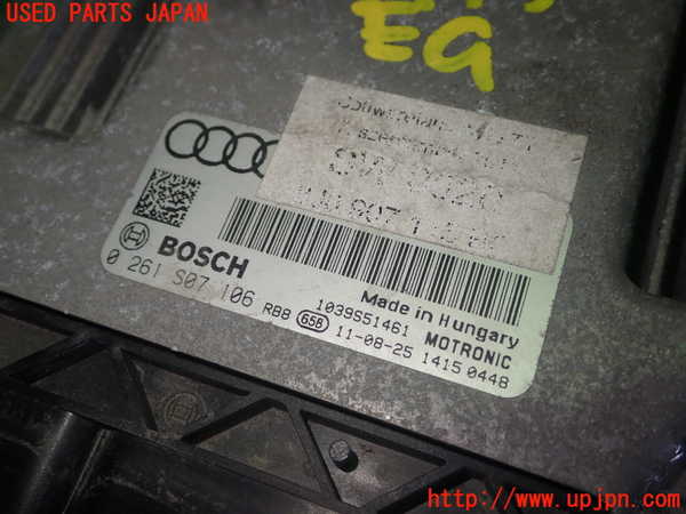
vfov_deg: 39.7
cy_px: 257
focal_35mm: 36
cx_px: 343
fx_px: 713
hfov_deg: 51.4
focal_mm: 6.37
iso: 125
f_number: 2.5
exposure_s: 1/80
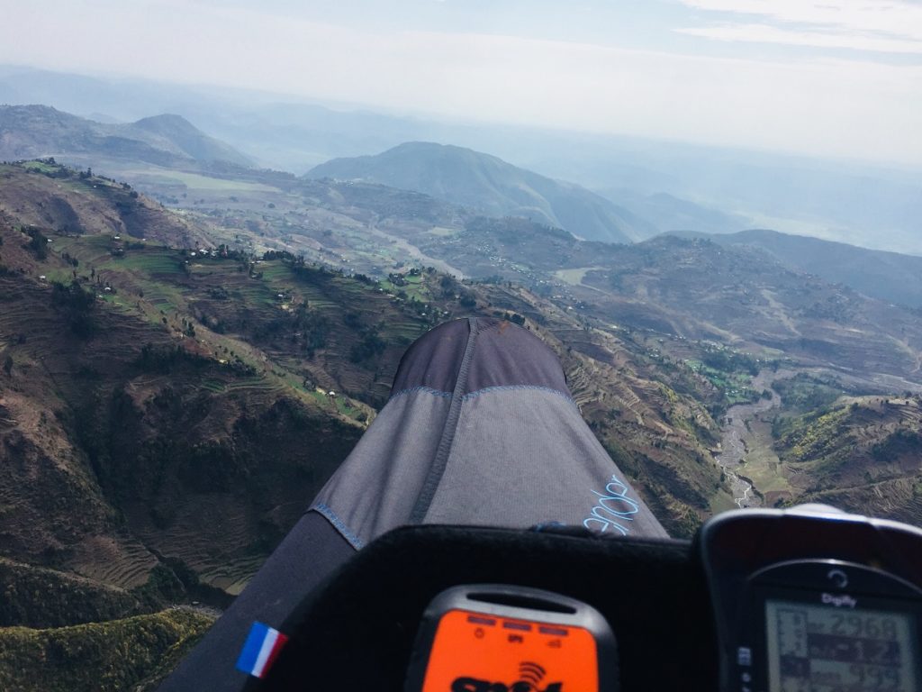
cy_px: 346
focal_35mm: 29
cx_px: 461
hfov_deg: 61.7
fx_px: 772
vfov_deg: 48.2
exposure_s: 1/2639
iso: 32
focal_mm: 4.15
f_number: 2.2
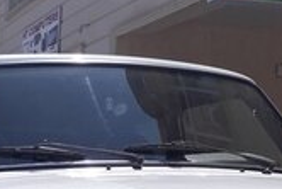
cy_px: 243
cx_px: -29
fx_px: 659
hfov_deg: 22.8
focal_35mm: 84
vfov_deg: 15.5
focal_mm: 3.6
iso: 40
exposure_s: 1/2294
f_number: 1.9
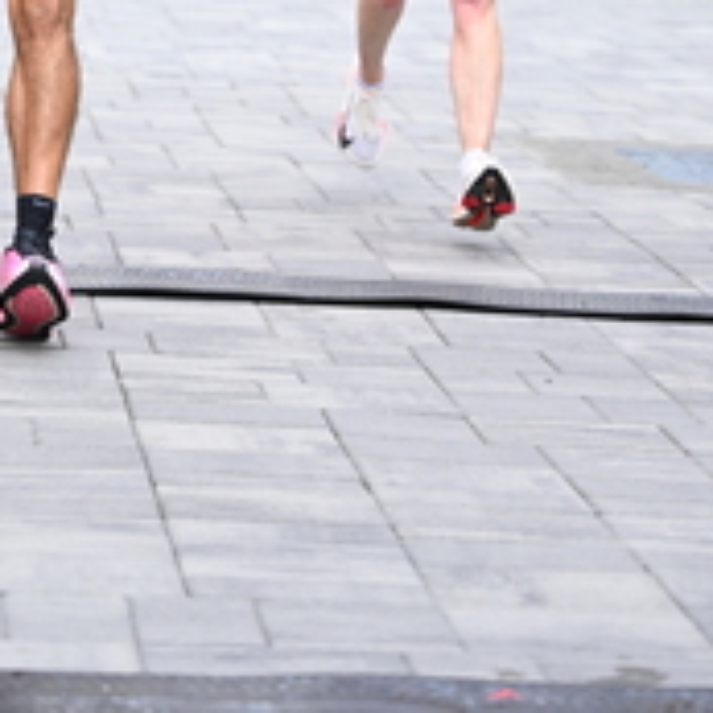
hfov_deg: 7.9
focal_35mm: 222
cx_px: 204
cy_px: -408
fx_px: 5173
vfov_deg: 7.7
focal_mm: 82
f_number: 2.8
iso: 1000
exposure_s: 1/1600
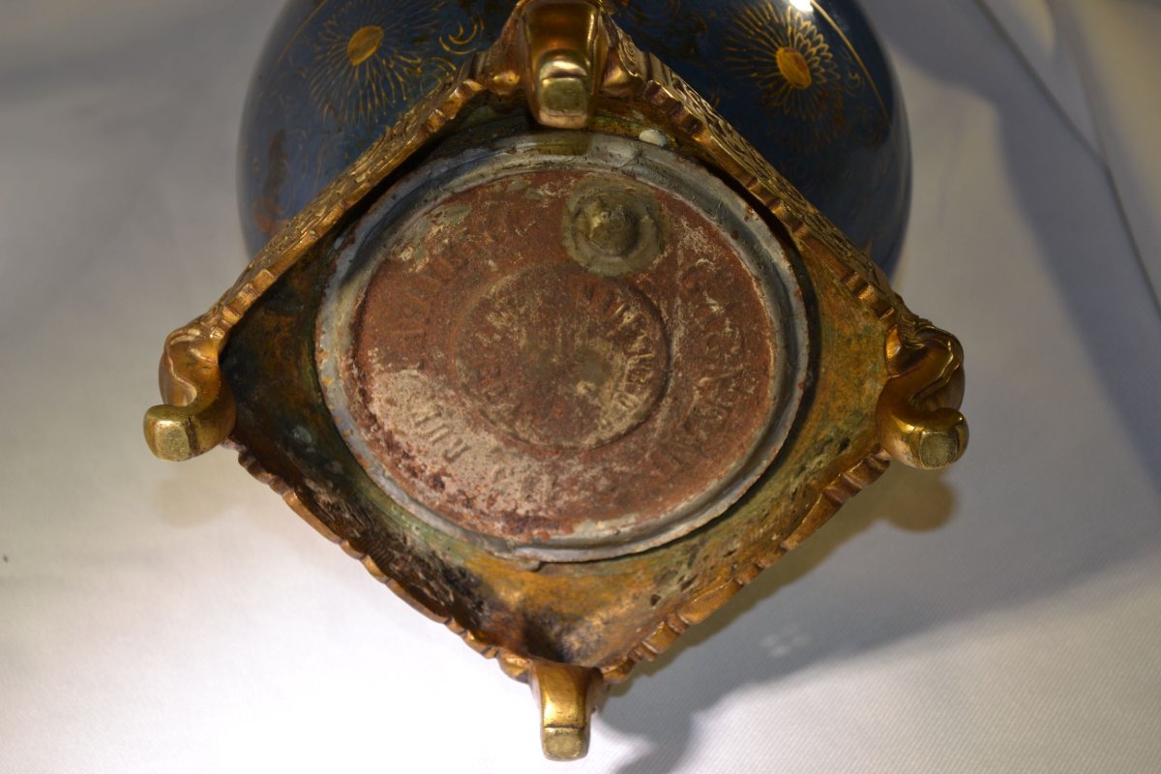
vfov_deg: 17.5
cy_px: 387
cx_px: 580
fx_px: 2515
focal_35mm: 78
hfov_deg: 26.0
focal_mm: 52
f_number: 5.6
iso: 110
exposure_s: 1/125
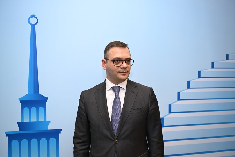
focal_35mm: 34
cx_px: 118
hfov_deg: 55.8
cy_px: 78
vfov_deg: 38.9
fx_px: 222
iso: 500
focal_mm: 34
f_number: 2.8
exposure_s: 1/200
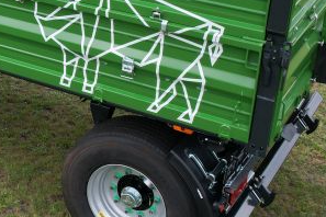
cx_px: 7
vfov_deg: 18.3
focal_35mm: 74
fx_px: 670
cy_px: 56
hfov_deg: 26.1
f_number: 2.8
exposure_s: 1/800
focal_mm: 8.38
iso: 200
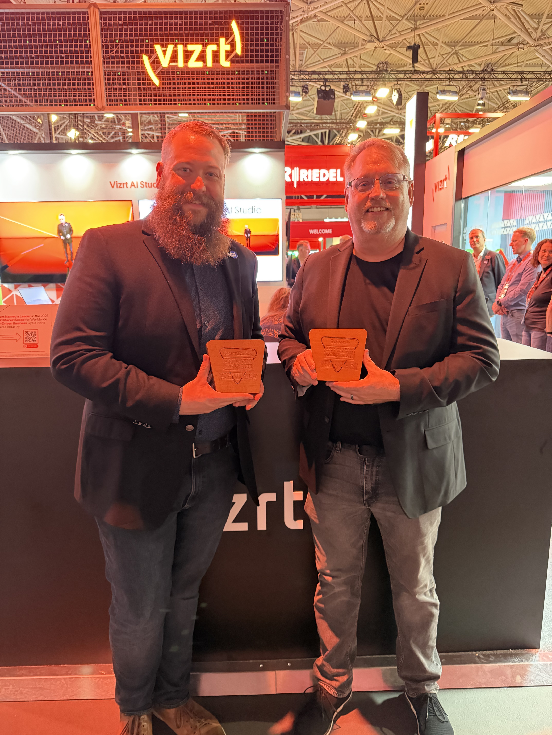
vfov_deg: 71.6
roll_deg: +0.0
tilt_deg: -11.5
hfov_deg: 56.8
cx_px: 276
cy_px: 368
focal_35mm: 24
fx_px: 510
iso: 1250
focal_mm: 6.76
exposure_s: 1/30
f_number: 1.78
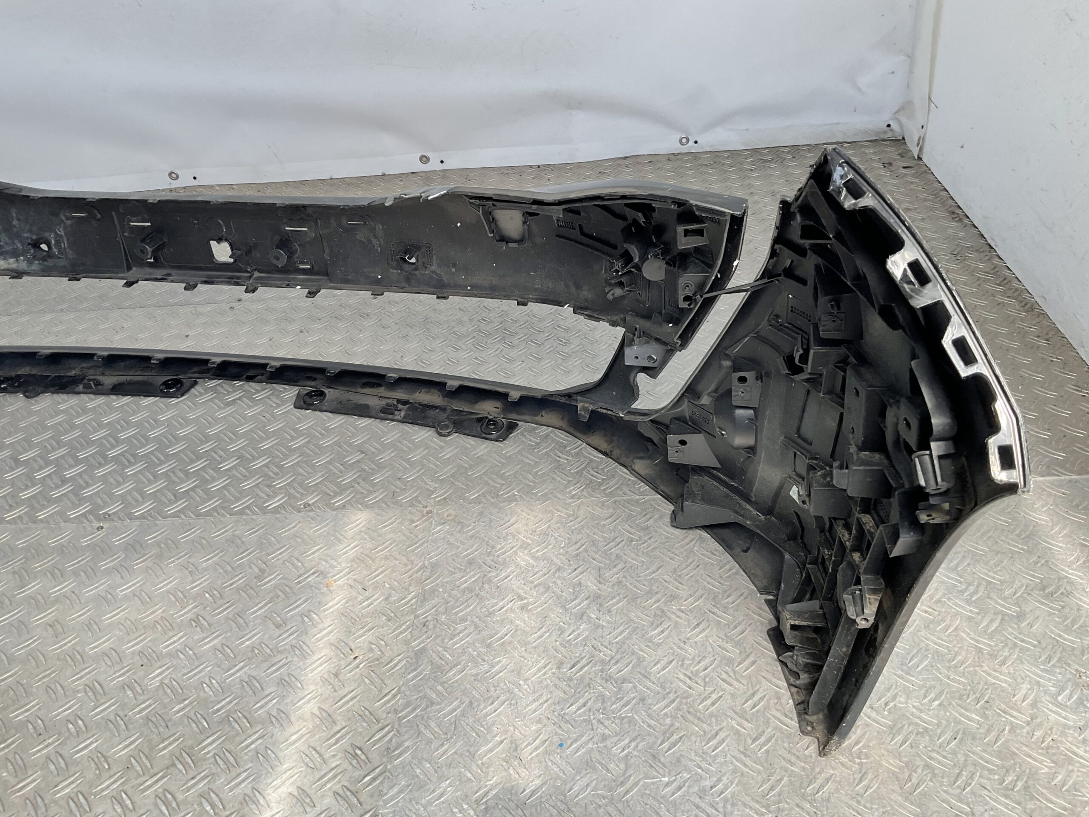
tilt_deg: -34.3
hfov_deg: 61.7
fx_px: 912
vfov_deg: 48.2
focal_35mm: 29
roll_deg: +4.4
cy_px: 408
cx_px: 544
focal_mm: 3
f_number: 1.8
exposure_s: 1/310
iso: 16
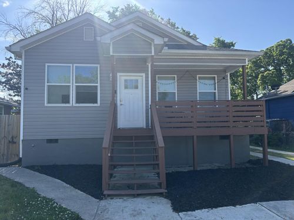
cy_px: 110
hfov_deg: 67.3
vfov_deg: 53.1
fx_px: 221
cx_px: 147
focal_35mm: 26
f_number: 1.6
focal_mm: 5.96
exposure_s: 1/3311
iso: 50
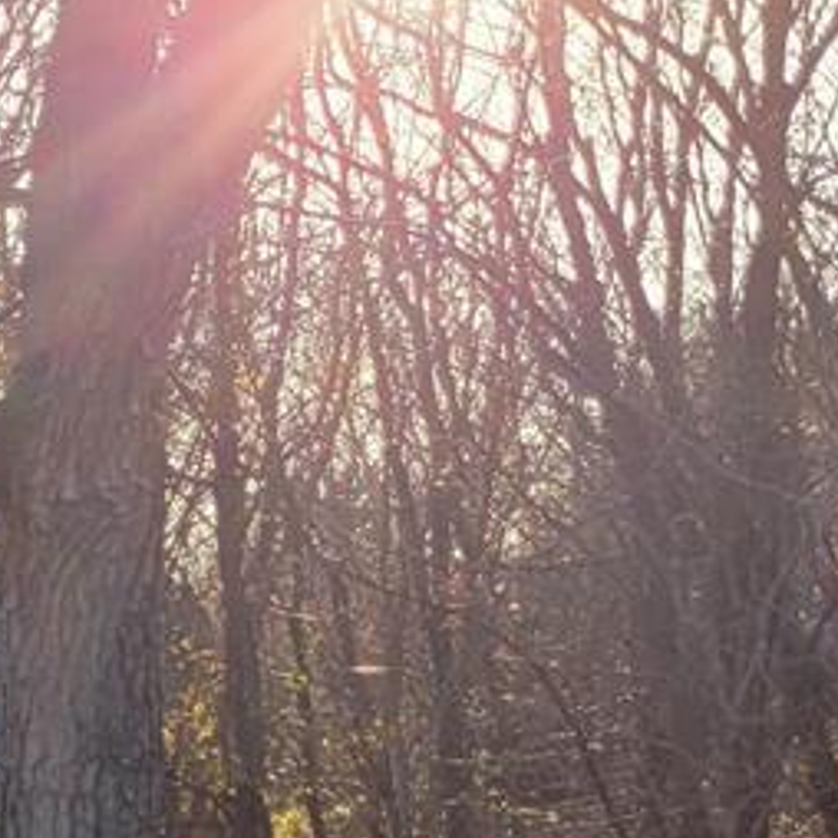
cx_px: -1524
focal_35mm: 145
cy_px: 1049
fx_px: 3971
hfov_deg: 9.7
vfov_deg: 11.8
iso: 40
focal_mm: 5.4
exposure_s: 1/811
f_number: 1.8
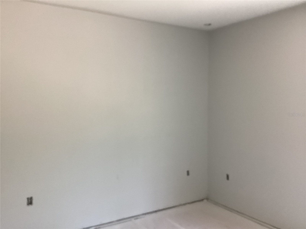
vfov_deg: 45.4
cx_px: 153
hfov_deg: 58.4
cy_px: 114
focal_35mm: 31
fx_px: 274
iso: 200
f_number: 2.4
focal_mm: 3.3
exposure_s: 1/60
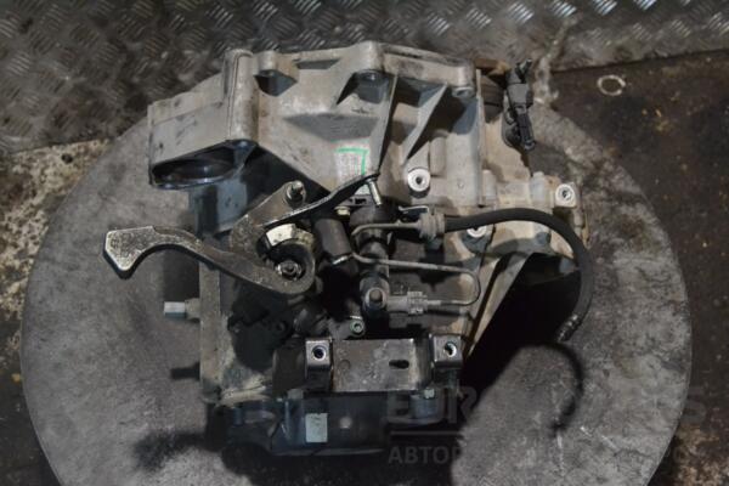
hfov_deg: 33.4
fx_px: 1215
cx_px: 364
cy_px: 243
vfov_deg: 22.6
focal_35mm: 60
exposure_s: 1/125
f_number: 5.3
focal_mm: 40
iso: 3200
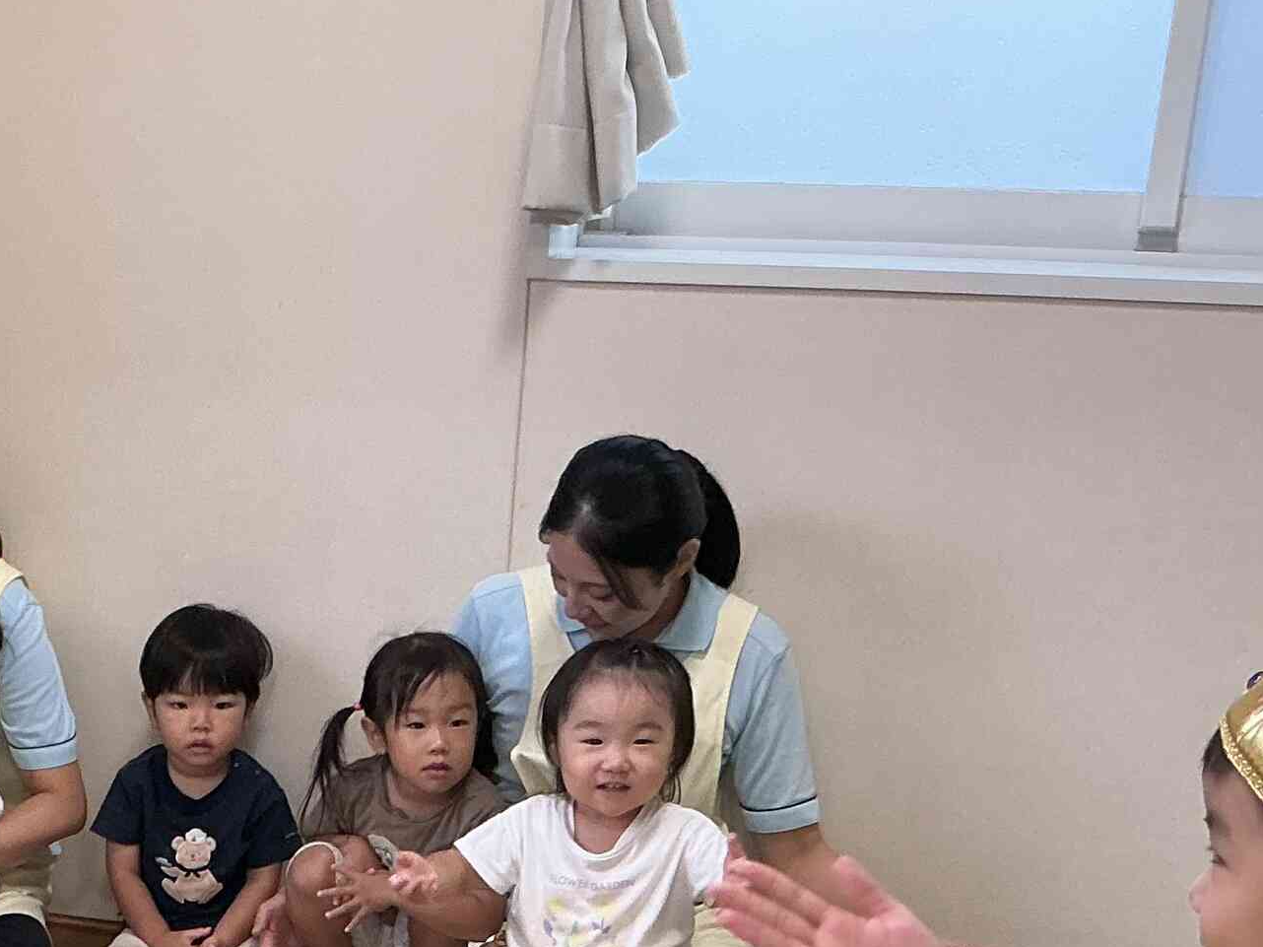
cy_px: 1183
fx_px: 2663
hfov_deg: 25.6
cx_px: 65
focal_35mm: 73
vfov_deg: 18.9
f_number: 1.8
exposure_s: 1/60
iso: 100
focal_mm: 3
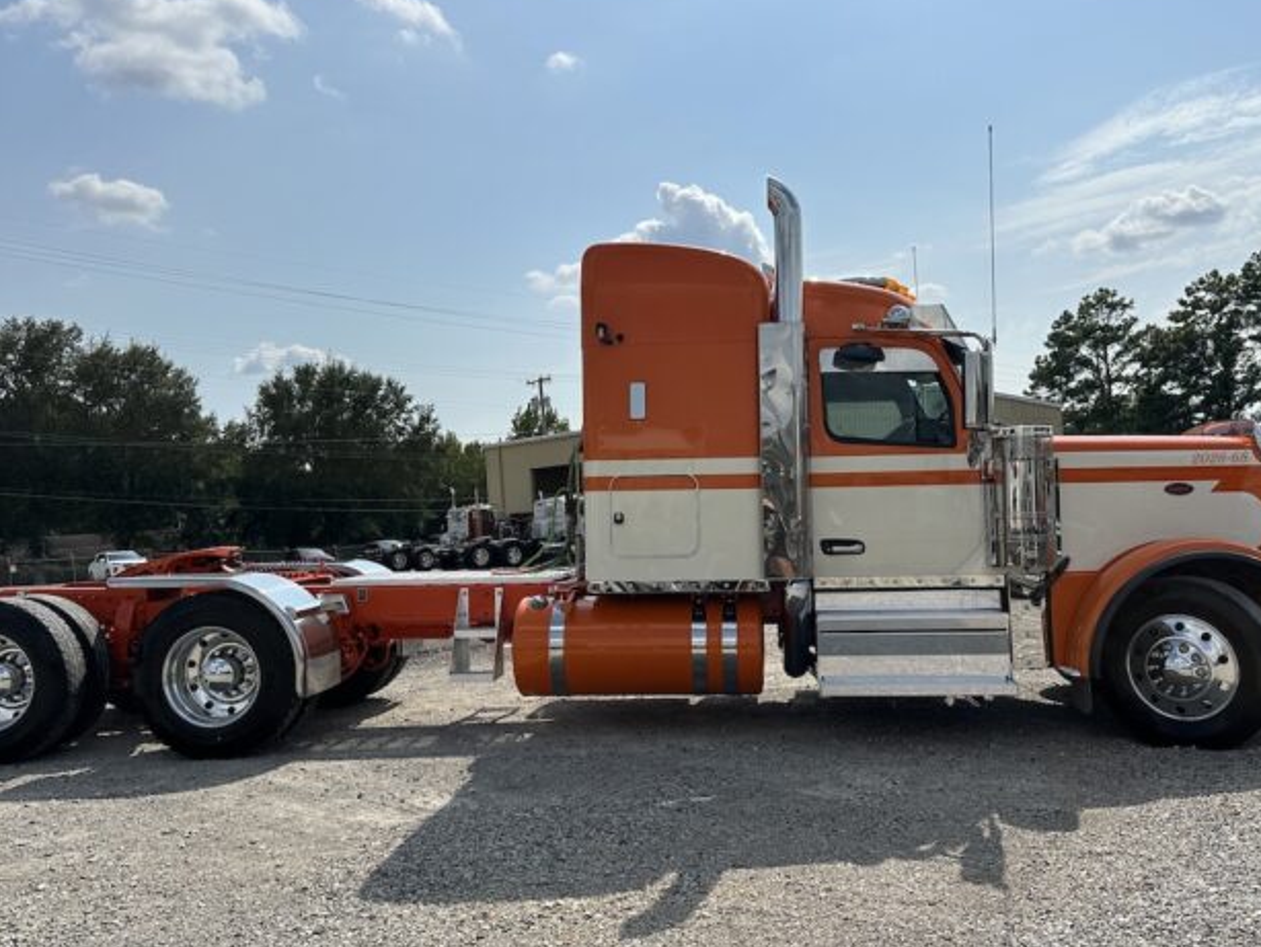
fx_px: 1093
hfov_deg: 59.9
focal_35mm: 30
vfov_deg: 46.8
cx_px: 653
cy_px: 495
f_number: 1.78
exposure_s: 1/13699
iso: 80
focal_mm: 6.86
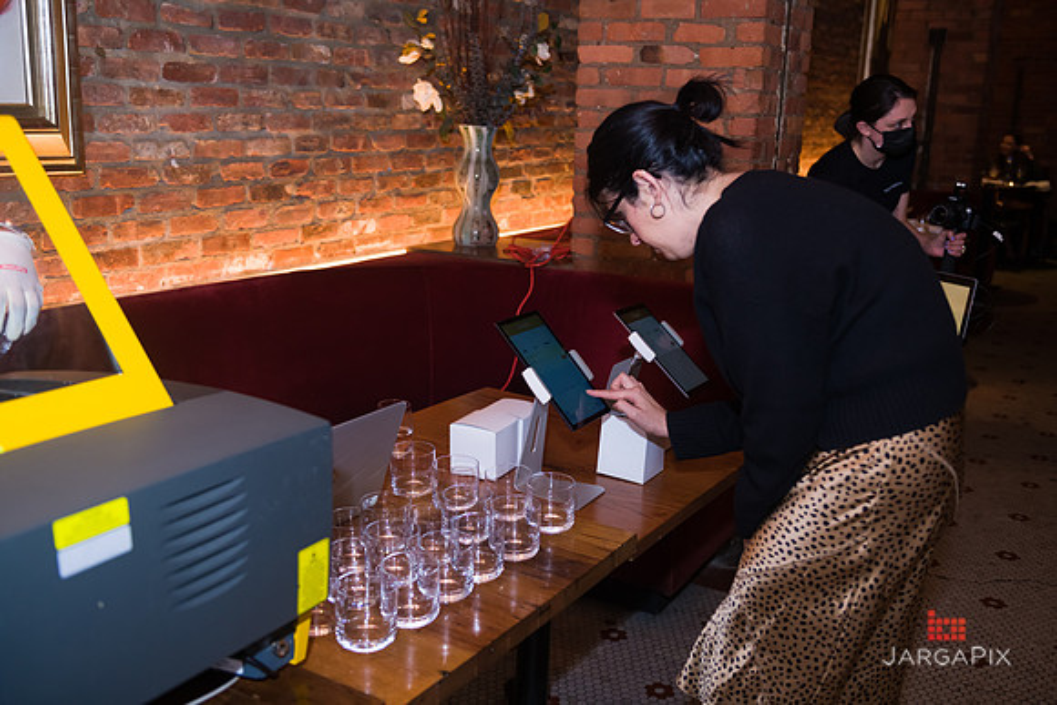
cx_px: 528
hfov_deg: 53.1
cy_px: 352
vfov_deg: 36.9
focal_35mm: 36
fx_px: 1057
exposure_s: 1/125
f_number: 3.2
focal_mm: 36
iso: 1000
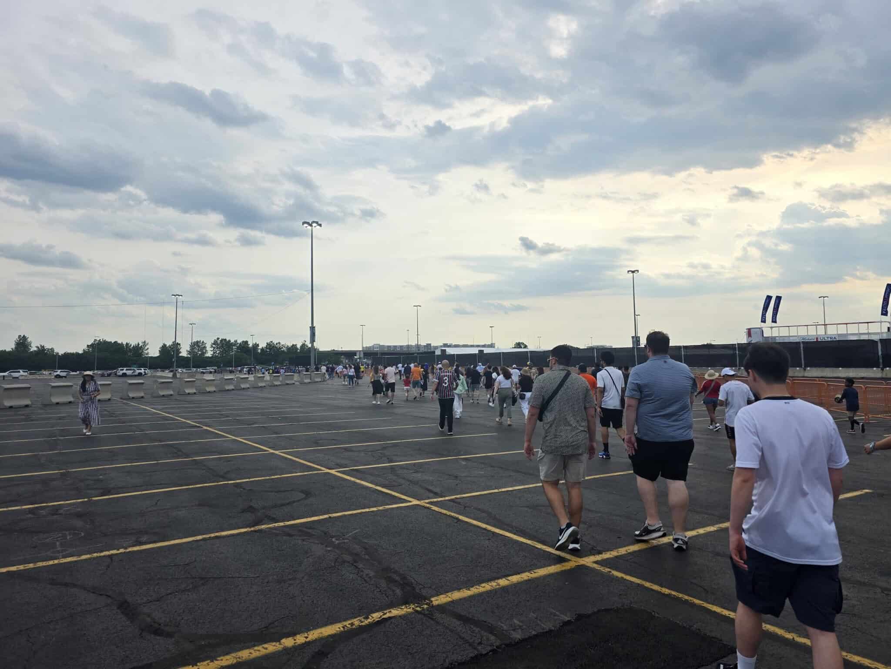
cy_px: 334
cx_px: 446
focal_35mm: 23
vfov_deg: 58.9
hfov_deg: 73.9
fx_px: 592
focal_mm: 6.3
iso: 80
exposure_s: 1/4145
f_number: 1.7
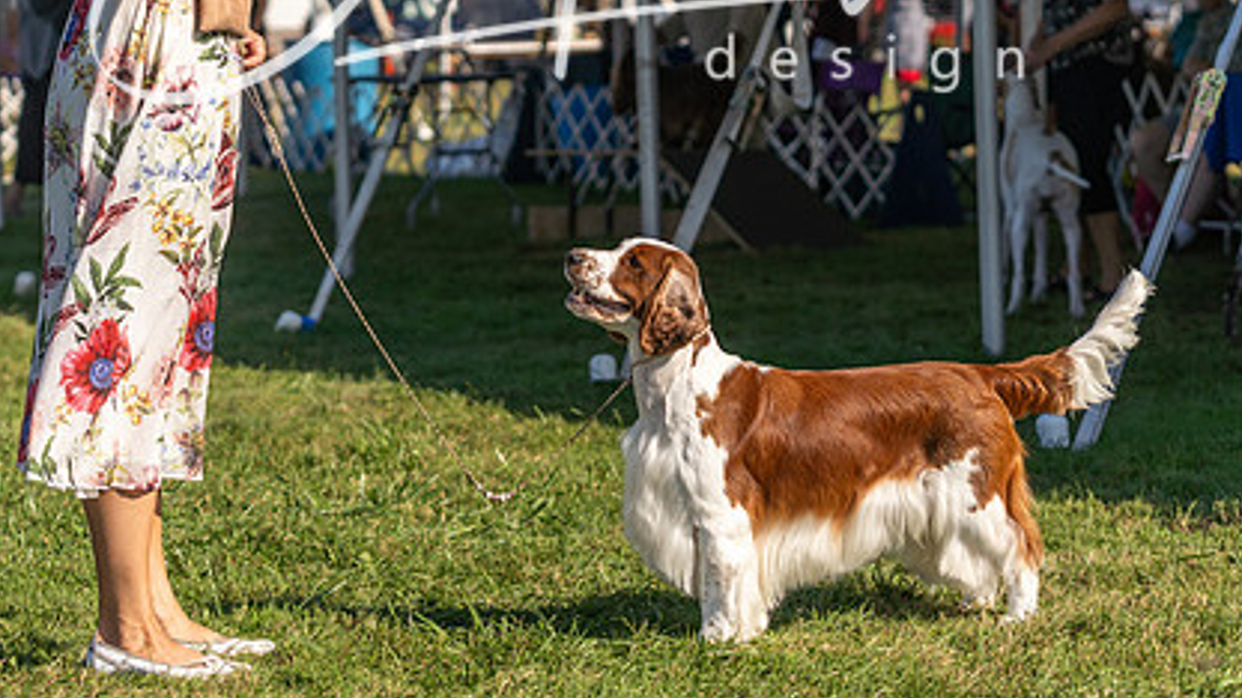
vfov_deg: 10.2
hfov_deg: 18.0
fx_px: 3919
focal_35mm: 119
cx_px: 593
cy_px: 167
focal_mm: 70
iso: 100
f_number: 3.2
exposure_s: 1/2500
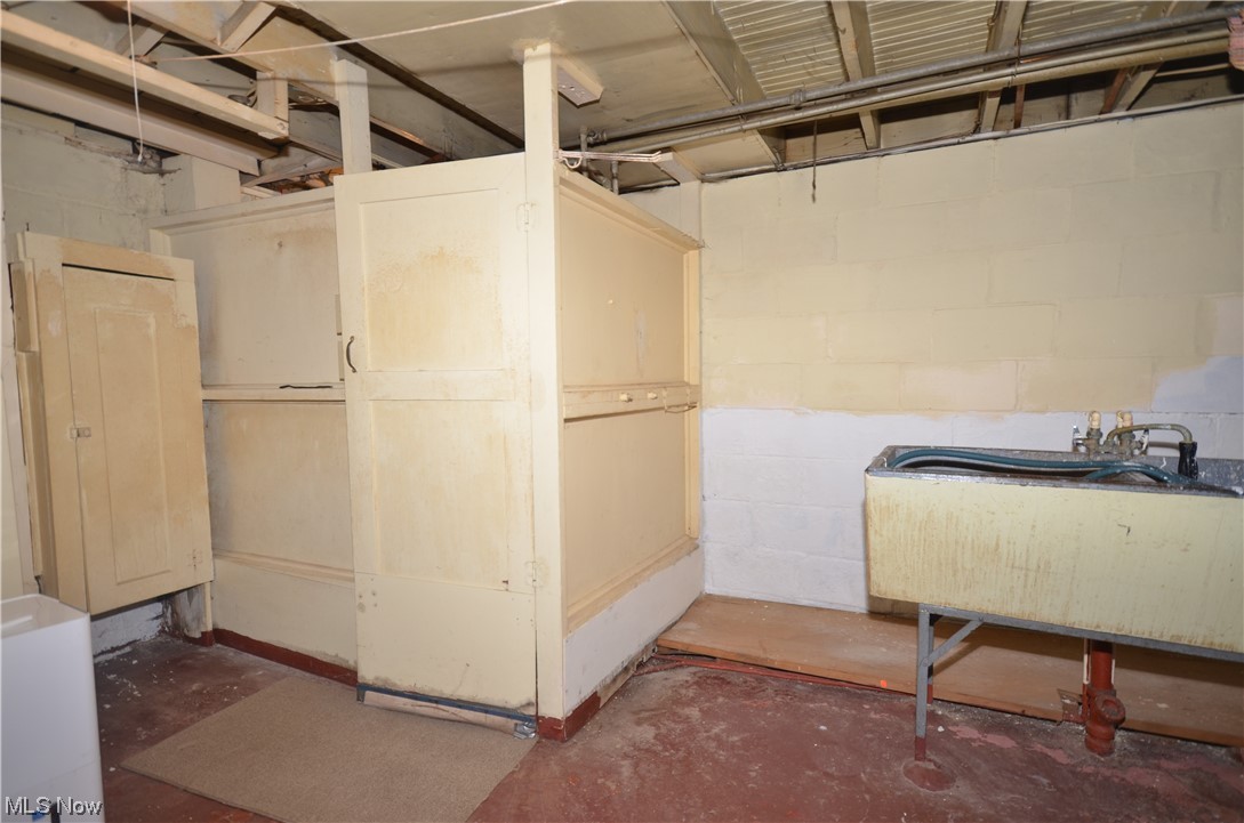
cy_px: 412
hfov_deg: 85.5
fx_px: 672
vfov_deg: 63.0
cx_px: 622
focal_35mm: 20
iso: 200
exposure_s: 1/60
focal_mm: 13
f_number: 5
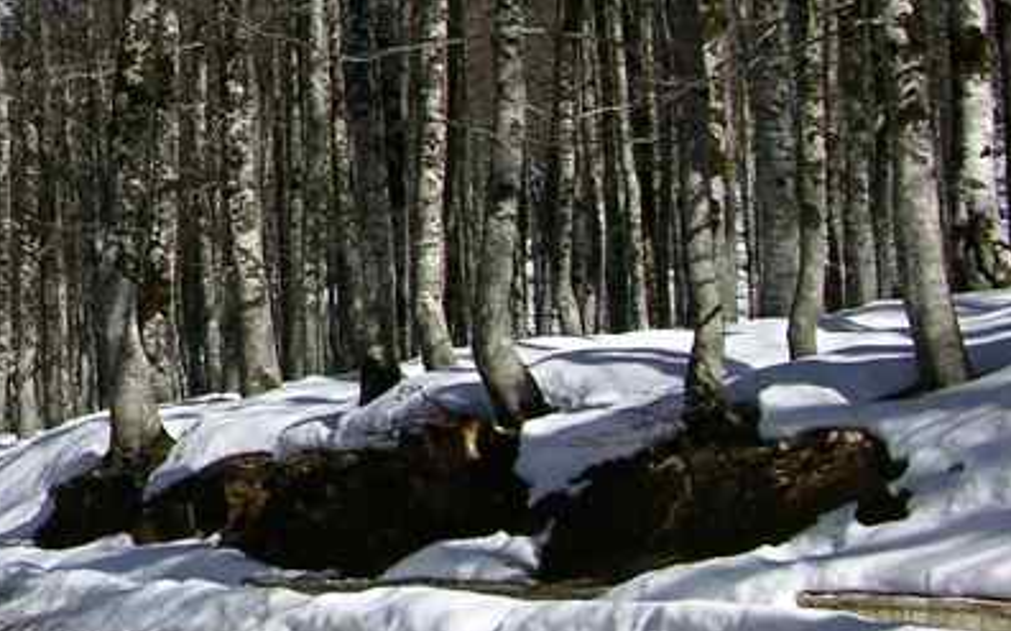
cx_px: -613
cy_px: -166
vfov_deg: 10.7
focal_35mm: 120
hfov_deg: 15.7
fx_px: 3304
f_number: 8
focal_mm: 8.9
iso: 50
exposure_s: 1/127
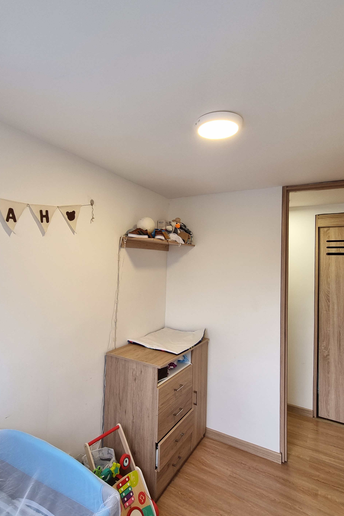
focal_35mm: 19
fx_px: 272
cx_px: 137
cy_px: 254
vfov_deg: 86.9
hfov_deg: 64.0
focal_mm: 1.74
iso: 100
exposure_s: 1/60
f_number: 2.2
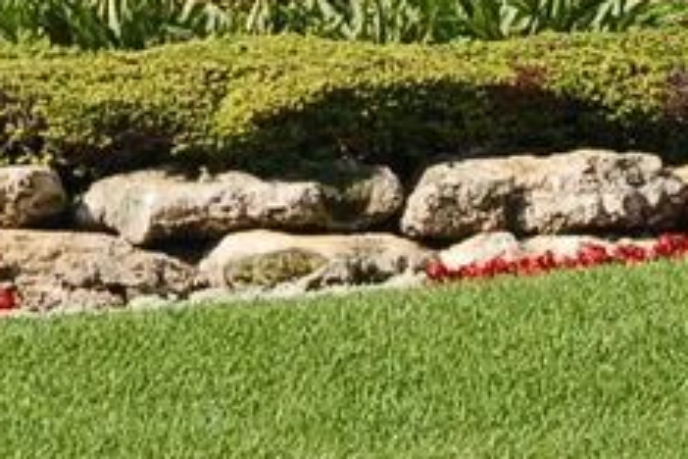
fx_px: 4261
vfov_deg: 6.0
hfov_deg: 9.2
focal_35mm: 223
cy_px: -463
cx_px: 3
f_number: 8
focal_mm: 34
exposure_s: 1/250
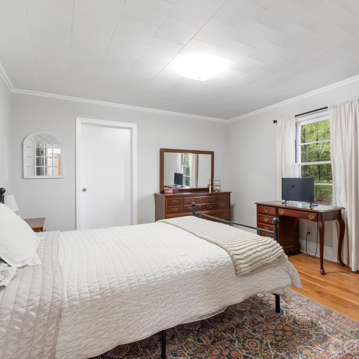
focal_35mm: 20
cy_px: 180
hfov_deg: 74.1
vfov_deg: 74.8
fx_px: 235
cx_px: 213
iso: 3200
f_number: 7.1
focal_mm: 10
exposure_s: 1/30
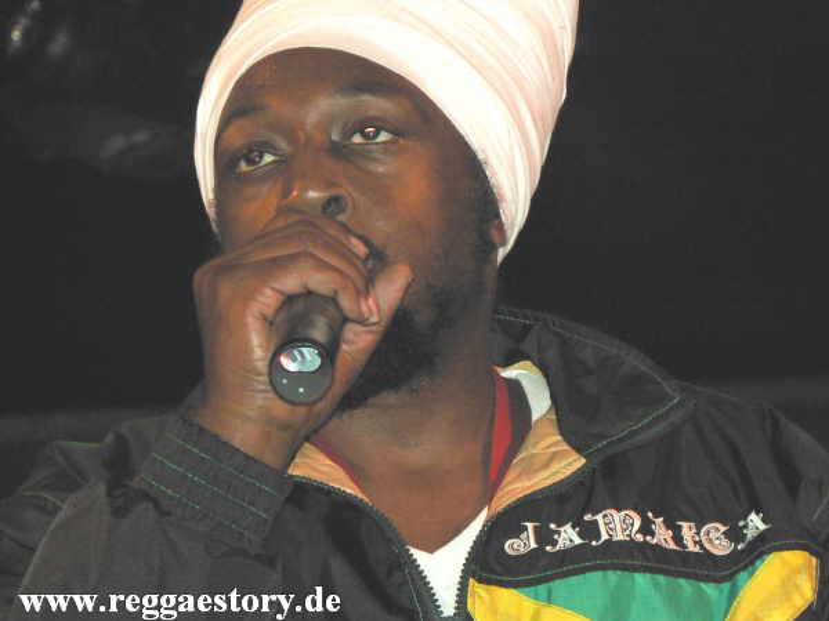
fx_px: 5436
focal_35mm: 227
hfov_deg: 8.7
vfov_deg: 6.5
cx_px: 414
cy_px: 310
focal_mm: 38.9
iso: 400
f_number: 3.3
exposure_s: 1/60
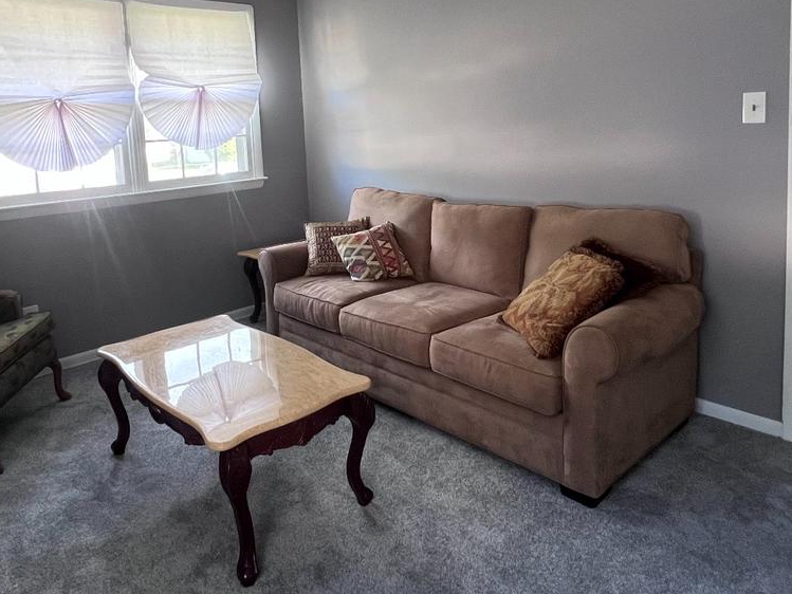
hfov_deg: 69.4
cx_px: 383
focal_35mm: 25
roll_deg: +2.6
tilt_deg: -6.0
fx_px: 572
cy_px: 184
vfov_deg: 53.5
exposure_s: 1/84
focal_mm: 1.57
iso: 250
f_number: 1.8
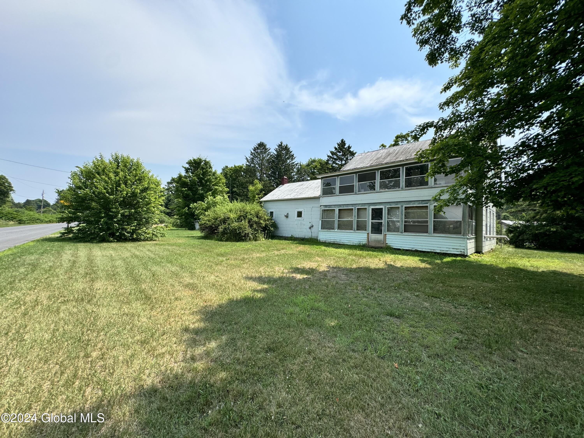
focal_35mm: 14
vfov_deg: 85.7
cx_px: 292
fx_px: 236
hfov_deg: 102.1
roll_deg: -2.1
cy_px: 219
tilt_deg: +1.8
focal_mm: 2.22
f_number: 2.2
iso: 40
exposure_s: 1/1600
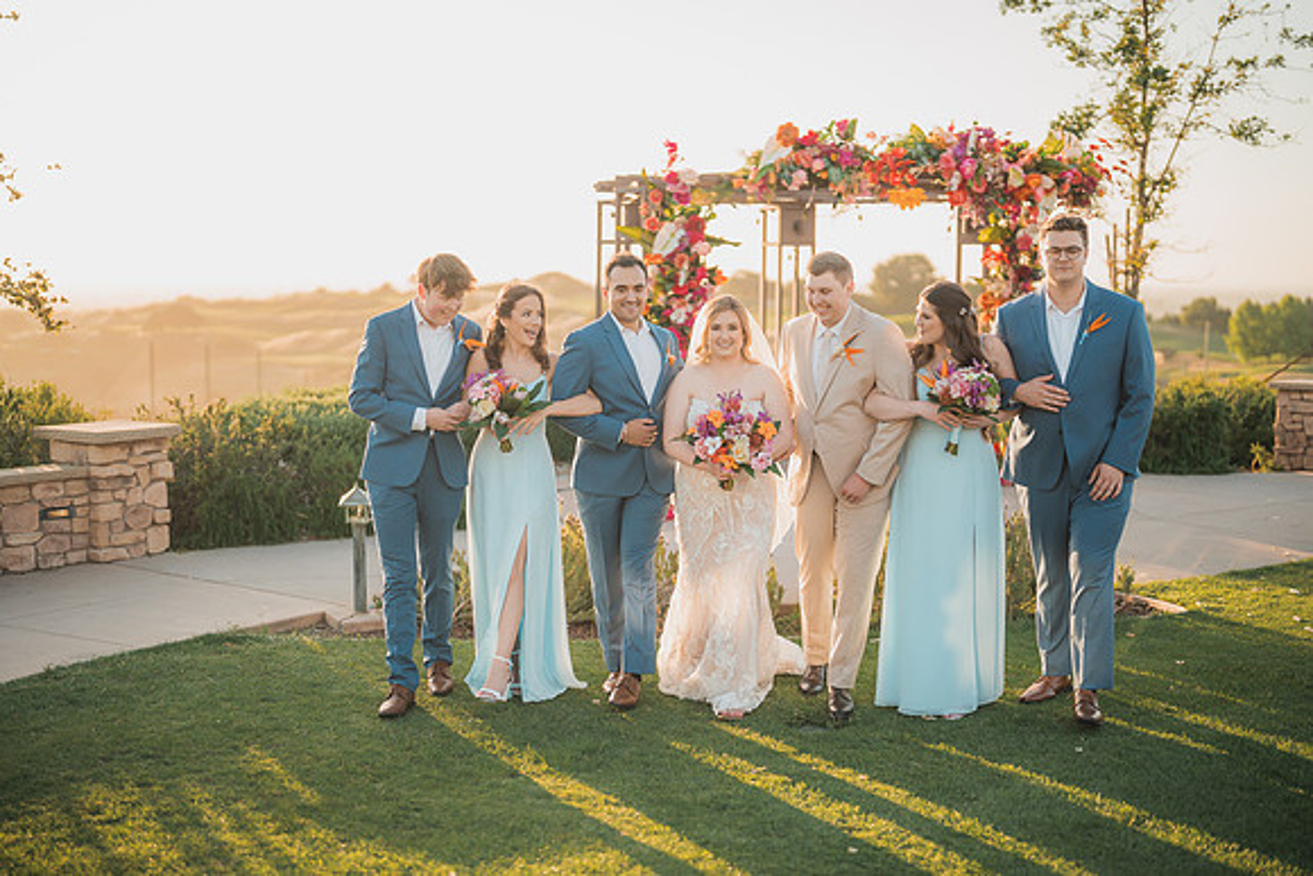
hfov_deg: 39.6
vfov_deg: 27.0
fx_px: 1824
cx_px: 656
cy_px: 438
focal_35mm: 50
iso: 200
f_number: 1.2
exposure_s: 1/3200
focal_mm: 50
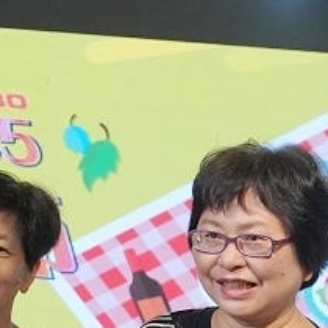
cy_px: 89
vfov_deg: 12.8
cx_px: -89
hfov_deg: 12.5
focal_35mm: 136
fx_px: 1458
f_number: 4
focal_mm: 28
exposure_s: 1/160
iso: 3200
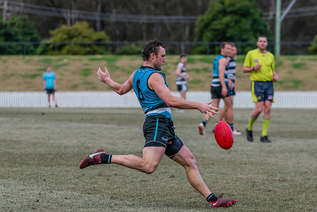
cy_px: 113
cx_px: 170
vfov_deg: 4.8
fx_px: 2545
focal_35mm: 289
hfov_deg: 7.1
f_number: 5.3
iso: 1600
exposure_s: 1/2000
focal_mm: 210
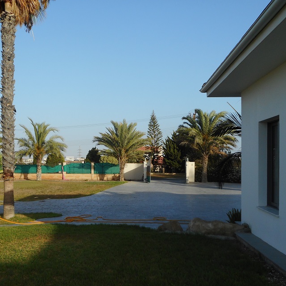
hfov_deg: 41.7
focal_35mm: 40
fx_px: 374
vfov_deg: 41.8
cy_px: 162
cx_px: 116
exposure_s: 1/640
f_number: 4
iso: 80
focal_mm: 5.2
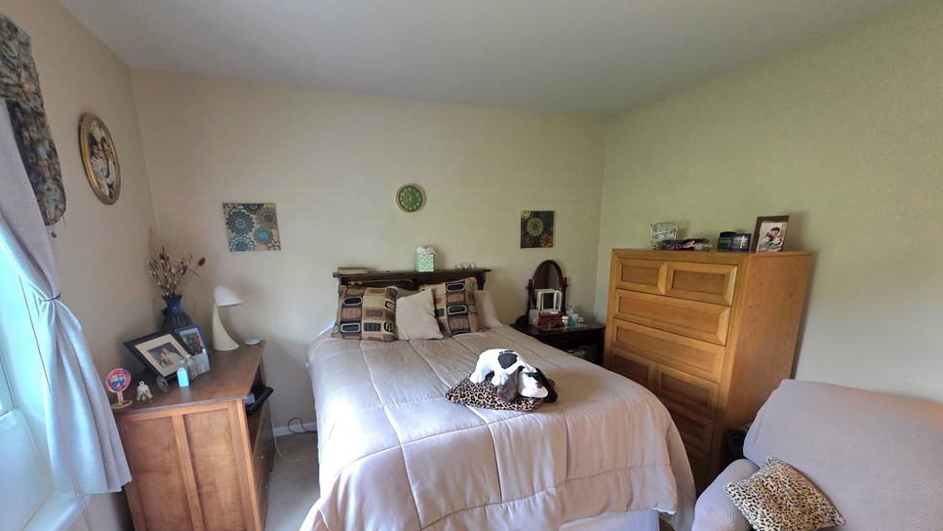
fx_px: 375
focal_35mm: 15
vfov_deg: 69.4
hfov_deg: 103.0
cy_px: 333
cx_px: 459
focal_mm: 2.2
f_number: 1.9
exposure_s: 1/60.2
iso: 320
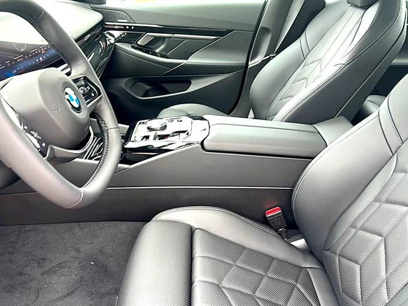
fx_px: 295
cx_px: 204
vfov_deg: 54.9
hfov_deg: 69.4
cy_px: 153
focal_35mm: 25
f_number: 1.78
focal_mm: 6.86
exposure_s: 1/176
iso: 80
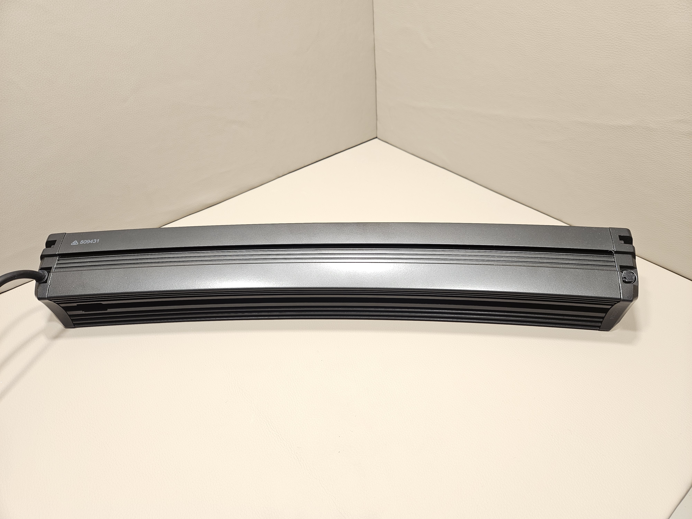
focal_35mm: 23
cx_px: 346
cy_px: 260
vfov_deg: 58.9
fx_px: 460
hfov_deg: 73.9
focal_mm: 5.4
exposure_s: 1/100
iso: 64
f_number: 1.8
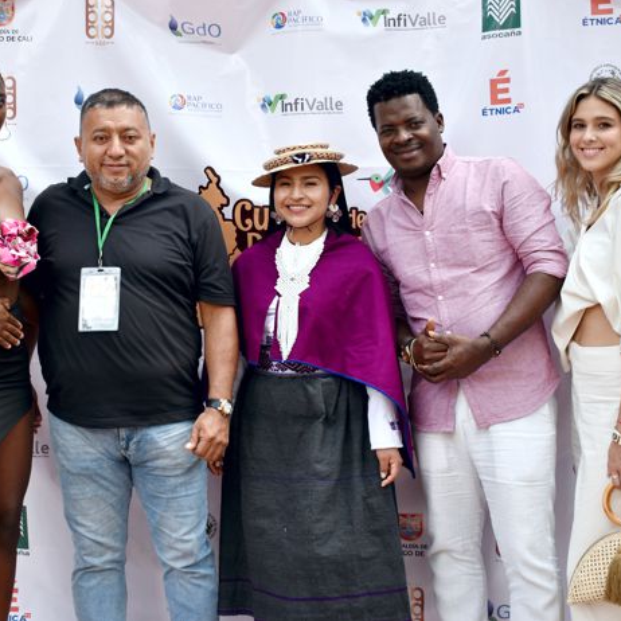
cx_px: 273
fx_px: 1177
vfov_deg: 29.6
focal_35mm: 58
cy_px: 308
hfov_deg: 29.5
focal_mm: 30
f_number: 4.2
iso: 100
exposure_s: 1/200
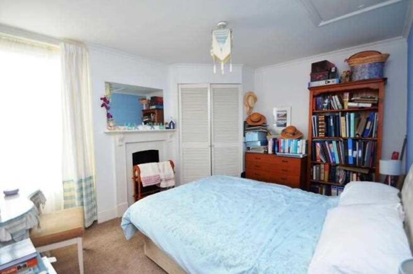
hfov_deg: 95.1
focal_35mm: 16
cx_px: 206
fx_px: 189
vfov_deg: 71.9
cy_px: 137
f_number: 4
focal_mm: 11
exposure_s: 1/60
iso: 800
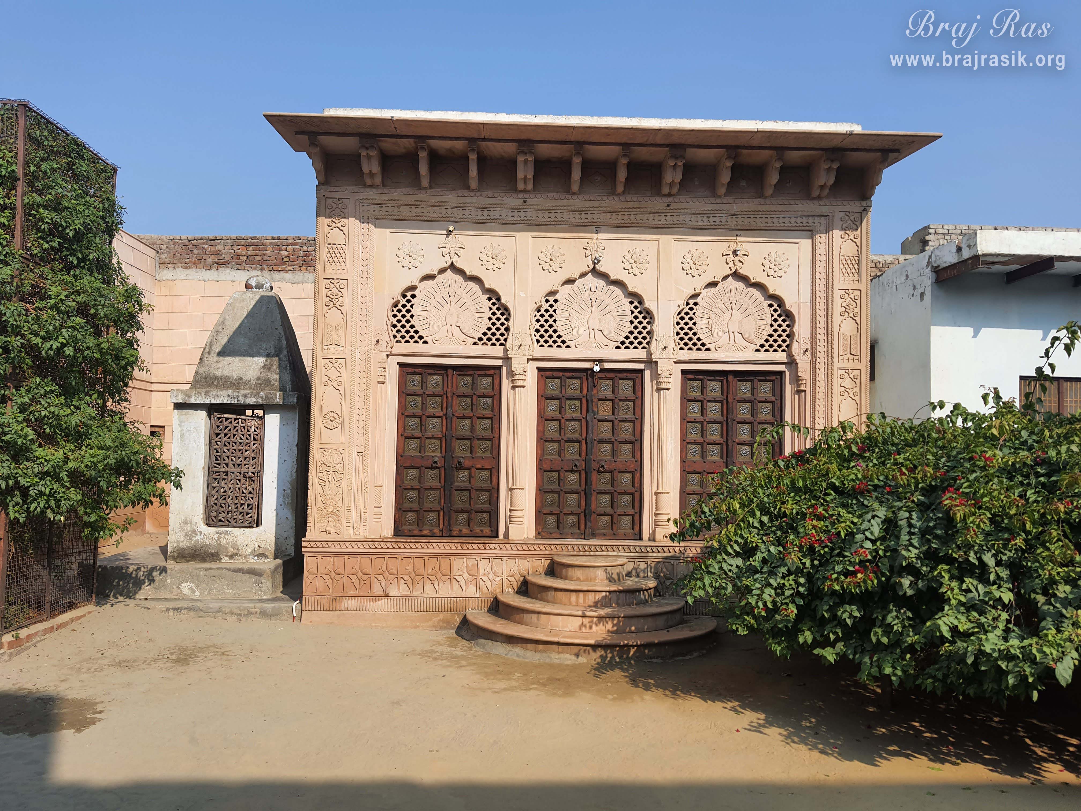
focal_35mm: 26
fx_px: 812
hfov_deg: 67.3
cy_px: 406
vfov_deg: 53.1
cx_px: 540
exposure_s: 1/2376
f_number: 1.7
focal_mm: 4.32
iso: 50
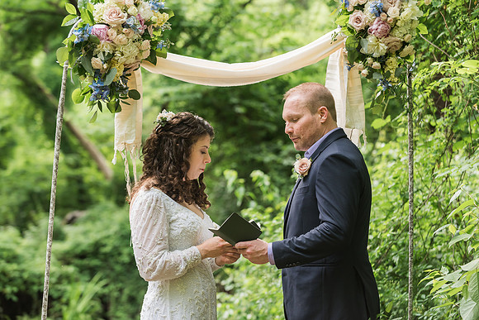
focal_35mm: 94
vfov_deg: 14.5
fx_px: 1257
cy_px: 153
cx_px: 241
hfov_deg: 21.6
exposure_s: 1/320
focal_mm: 90
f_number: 3.5
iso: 500
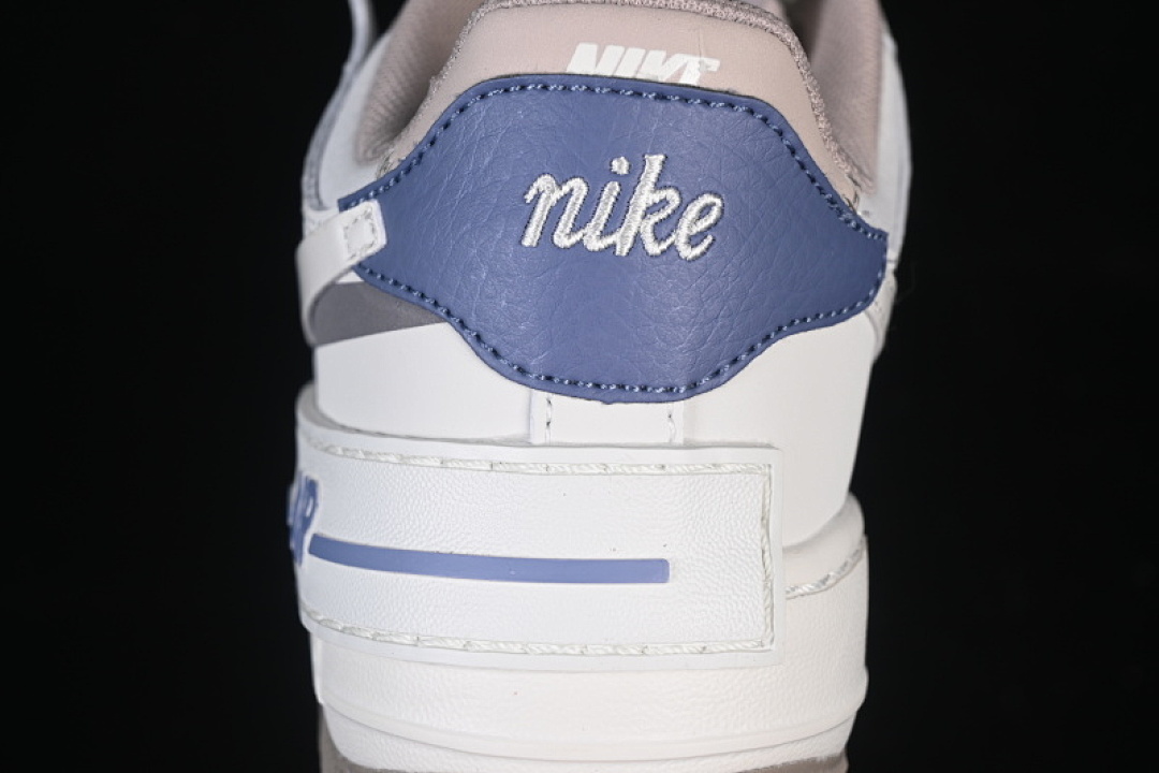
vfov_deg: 18.2
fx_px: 2414
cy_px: 386
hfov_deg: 27.0
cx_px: 580
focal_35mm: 75
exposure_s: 1/80
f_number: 7.1
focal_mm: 50
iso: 160
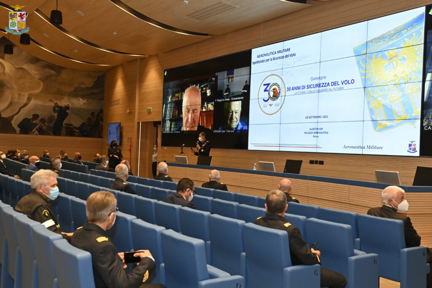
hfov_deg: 50.7
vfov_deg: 35.1
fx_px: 456
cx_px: 216
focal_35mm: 38
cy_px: 144
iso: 2000
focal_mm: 38
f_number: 5.6
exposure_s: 1/200
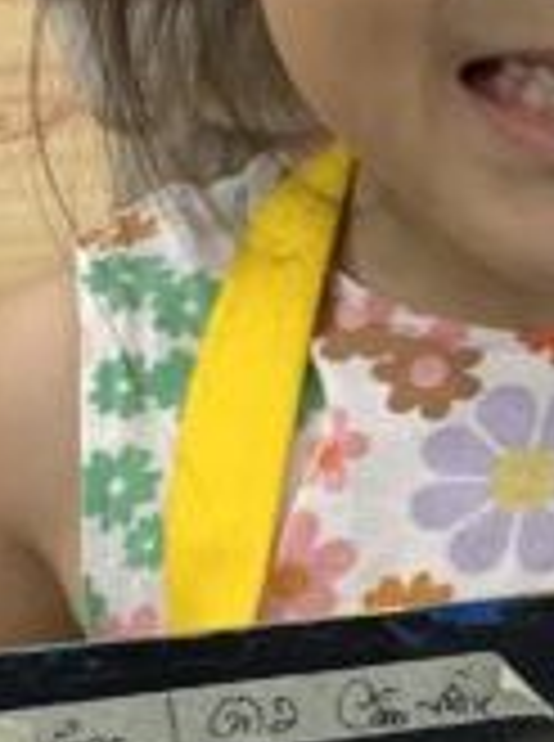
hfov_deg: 9.2
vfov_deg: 12.5
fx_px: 3385
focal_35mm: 158
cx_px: 662
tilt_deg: -26.5
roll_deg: -3.9
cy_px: 531
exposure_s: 1/100
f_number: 1.8
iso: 64
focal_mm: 4.25
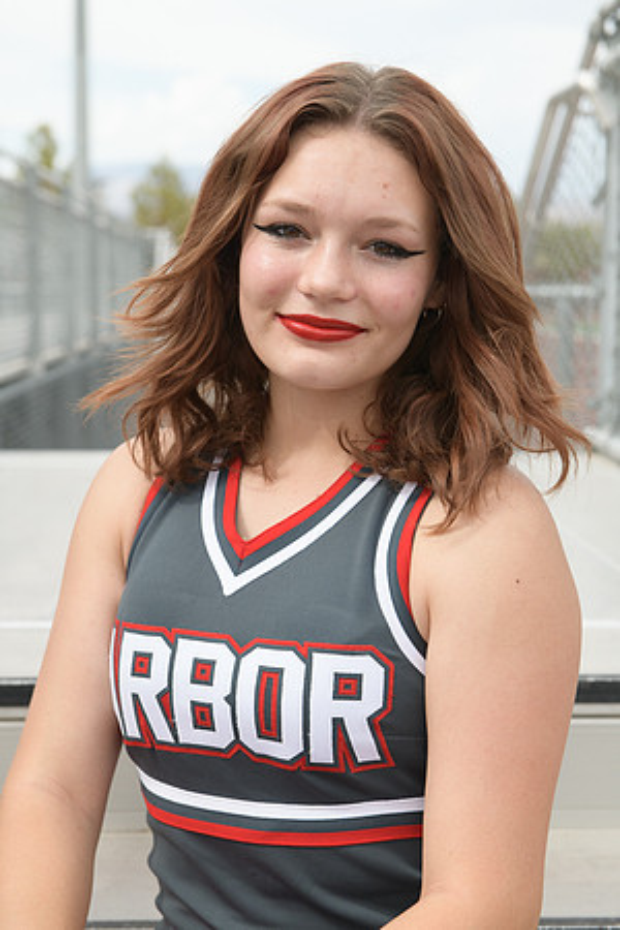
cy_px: 465
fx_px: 1808
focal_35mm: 70
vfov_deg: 28.8
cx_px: 310
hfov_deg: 19.5
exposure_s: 1/1250
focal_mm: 70
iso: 800
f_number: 5.6
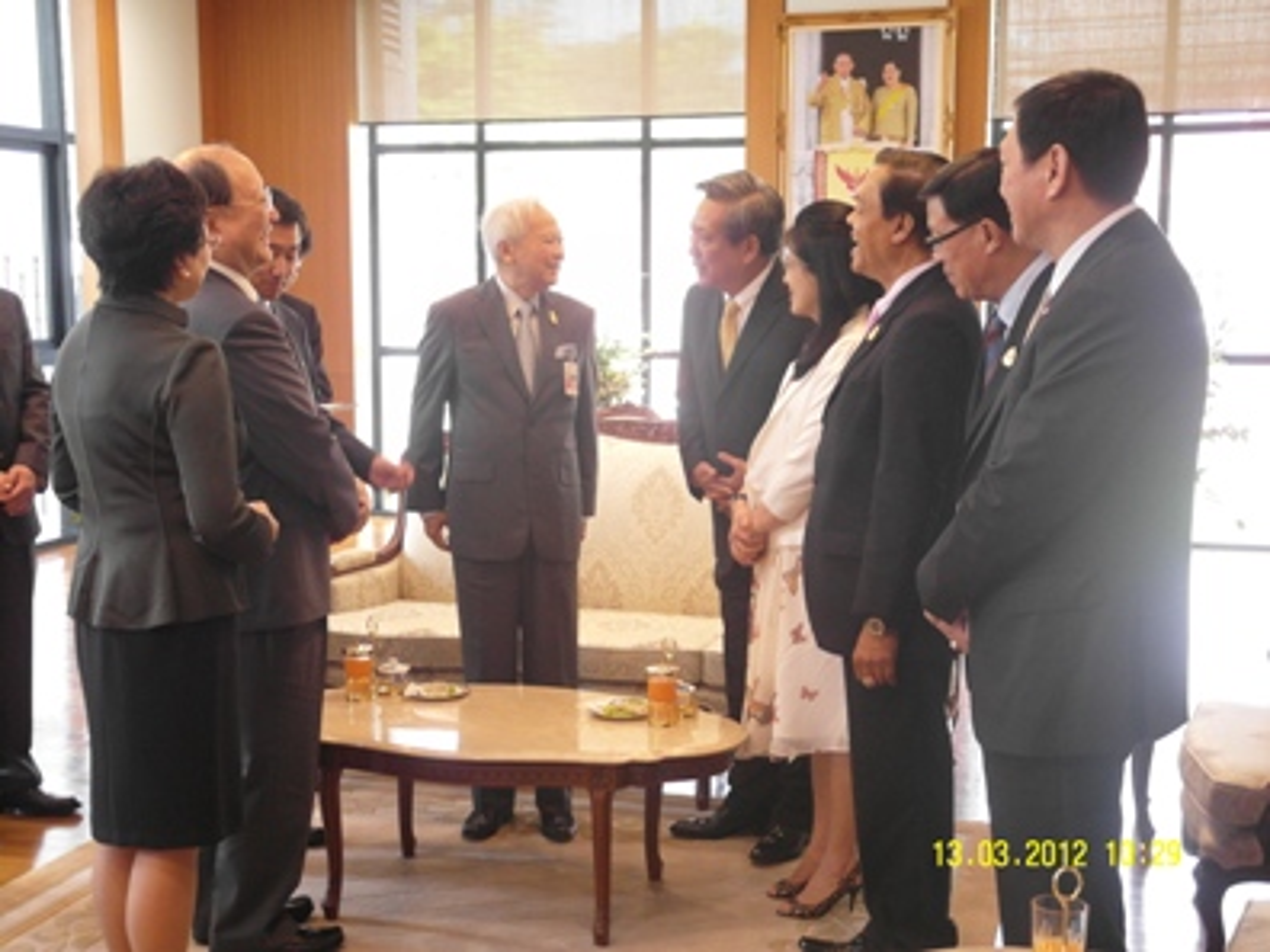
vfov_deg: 29.7
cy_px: 476
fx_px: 1798
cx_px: 635
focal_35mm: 49
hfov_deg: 38.9
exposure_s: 1/60
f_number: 2.2
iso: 400
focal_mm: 10.6
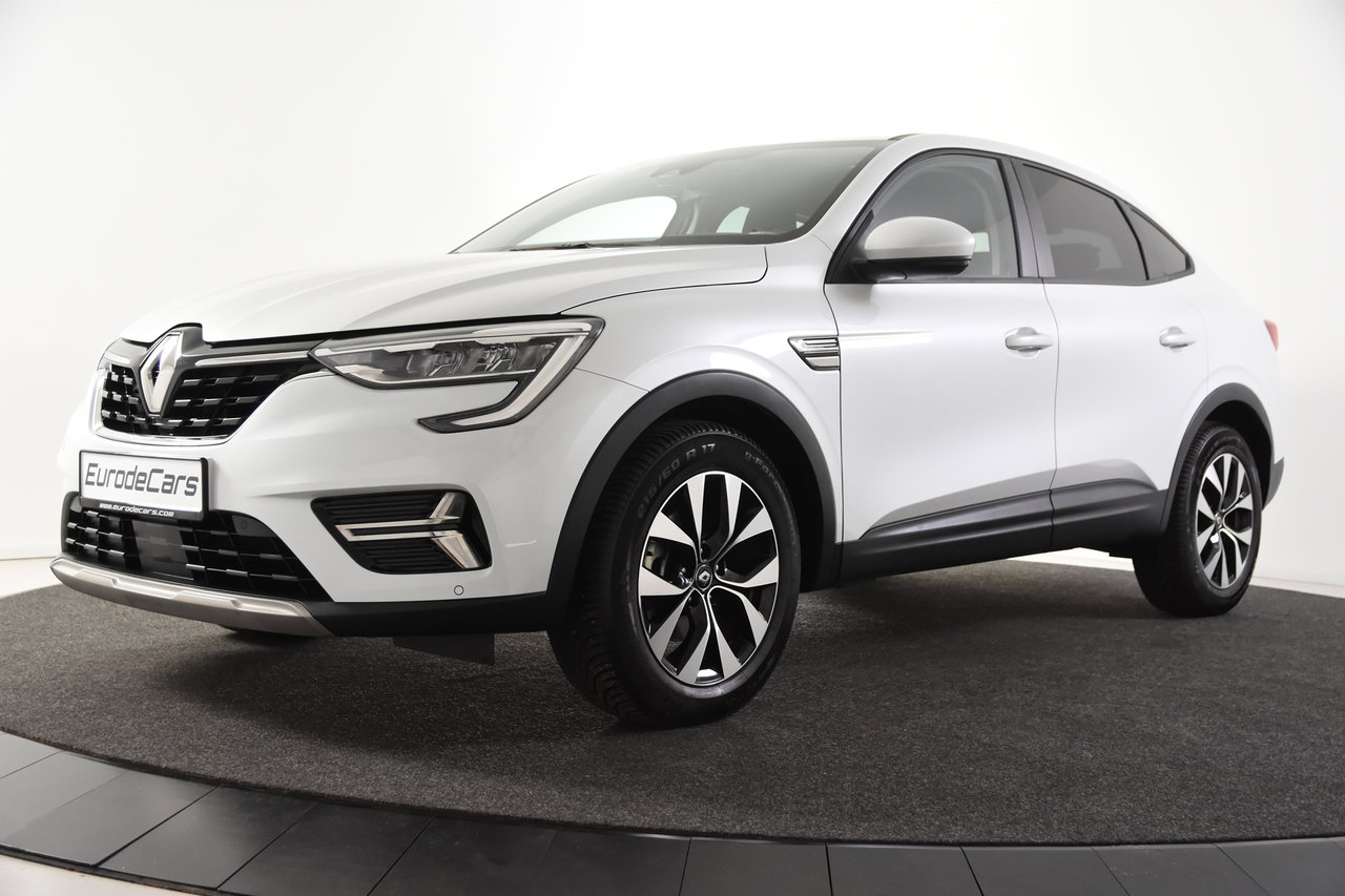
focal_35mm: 42
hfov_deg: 46.4
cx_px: 672
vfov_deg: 31.9
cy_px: 448
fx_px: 1569
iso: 1600
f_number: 4.5
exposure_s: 1/80
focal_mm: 28
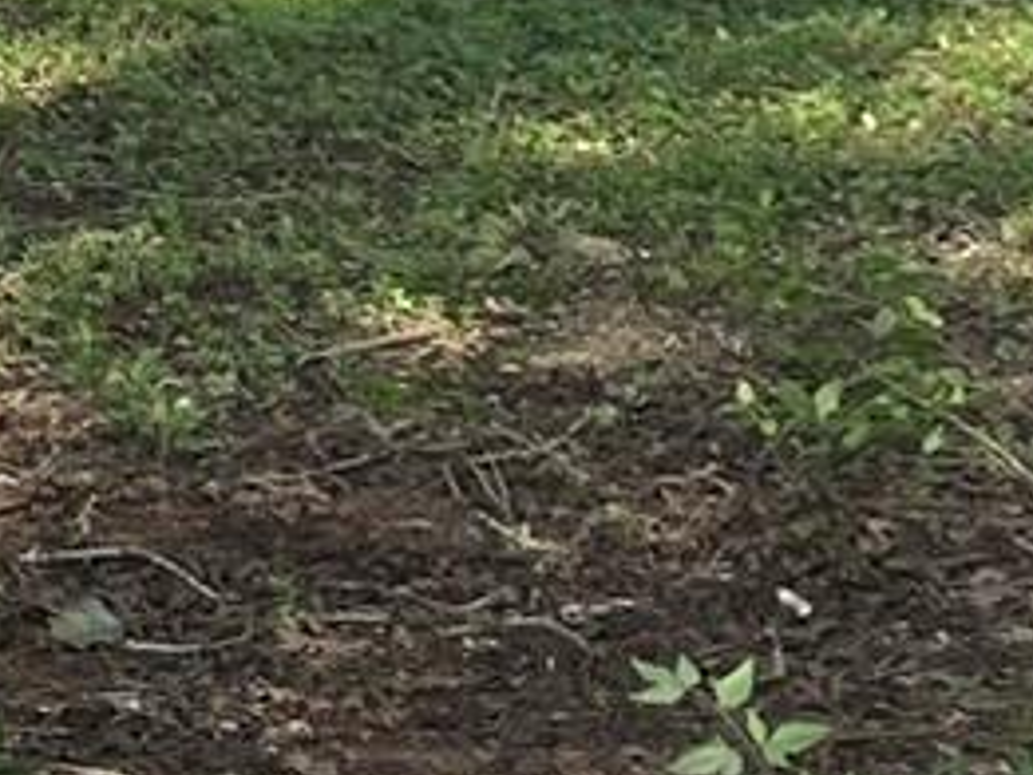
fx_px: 6091
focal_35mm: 204
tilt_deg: -6.0
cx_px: -1880
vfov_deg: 7.2
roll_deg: +0.3
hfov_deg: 8.4
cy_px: -273
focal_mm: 5.7
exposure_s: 1/1019
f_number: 1.5
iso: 50
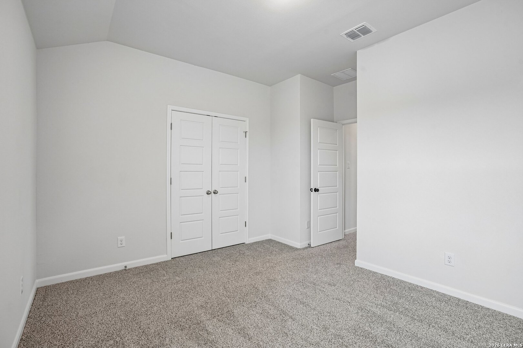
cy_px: 174
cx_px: 262
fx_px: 232
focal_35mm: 16
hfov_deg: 96.7
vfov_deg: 73.7
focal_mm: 16
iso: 400
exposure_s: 1/20
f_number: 8
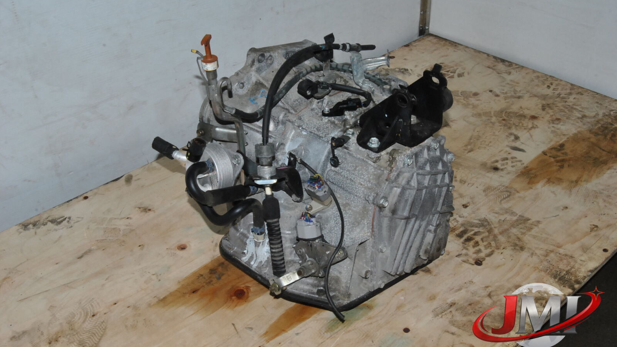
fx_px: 671
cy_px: 156
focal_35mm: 41
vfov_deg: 29.0
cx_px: 308
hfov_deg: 49.4
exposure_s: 1/200
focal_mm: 26
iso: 800
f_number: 20
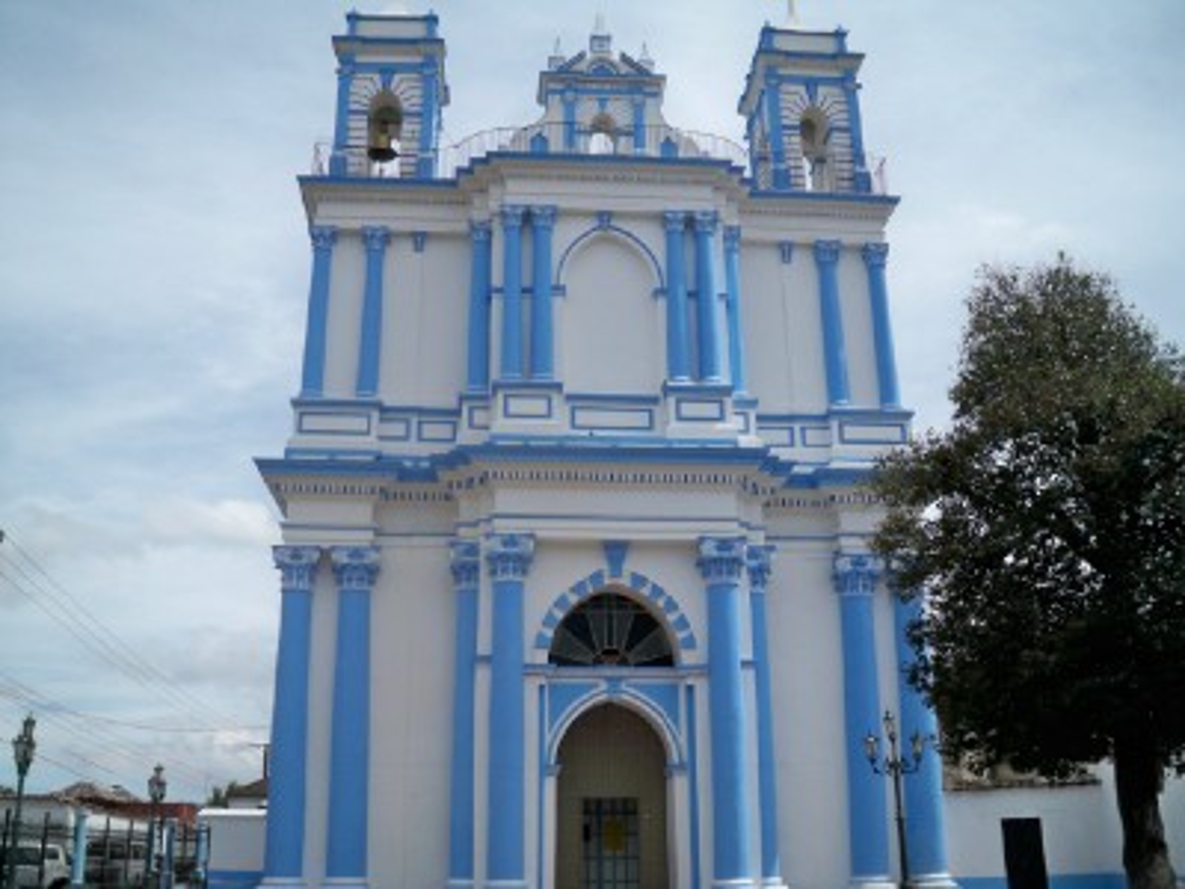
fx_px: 1198
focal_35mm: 35
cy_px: 444
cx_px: 592
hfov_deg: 52.6
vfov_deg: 40.7
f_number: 4.7
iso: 80
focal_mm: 6.3
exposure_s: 1/1250
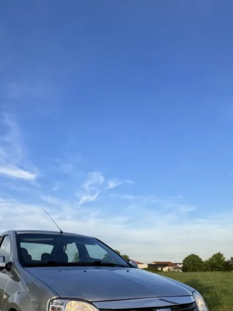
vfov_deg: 63.0
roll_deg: +0.0
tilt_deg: +18.8
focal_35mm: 28
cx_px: 72
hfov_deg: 48.6
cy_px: 183
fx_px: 251
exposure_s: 1/727
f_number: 2.2
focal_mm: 2.22
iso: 40
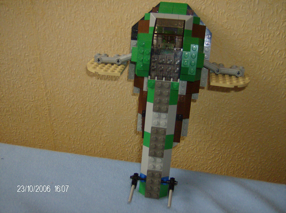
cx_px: 143
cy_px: 106
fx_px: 297
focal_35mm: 36
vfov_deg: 39.5
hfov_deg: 51.5
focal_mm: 6
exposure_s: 1/60
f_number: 2.8
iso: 200
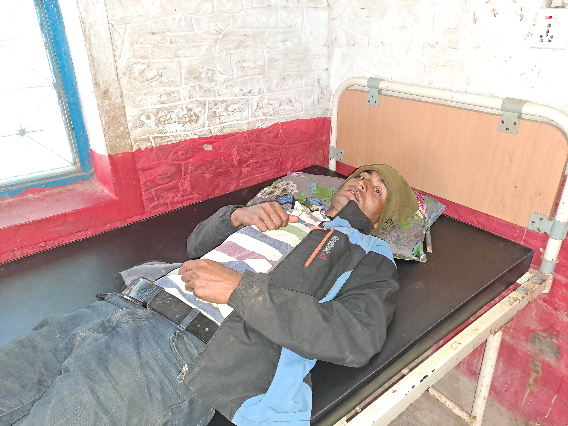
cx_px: 284
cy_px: 213
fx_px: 410
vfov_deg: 54.9
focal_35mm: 25
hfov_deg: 69.4
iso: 400
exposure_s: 1/25
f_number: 1.8
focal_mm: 4.65
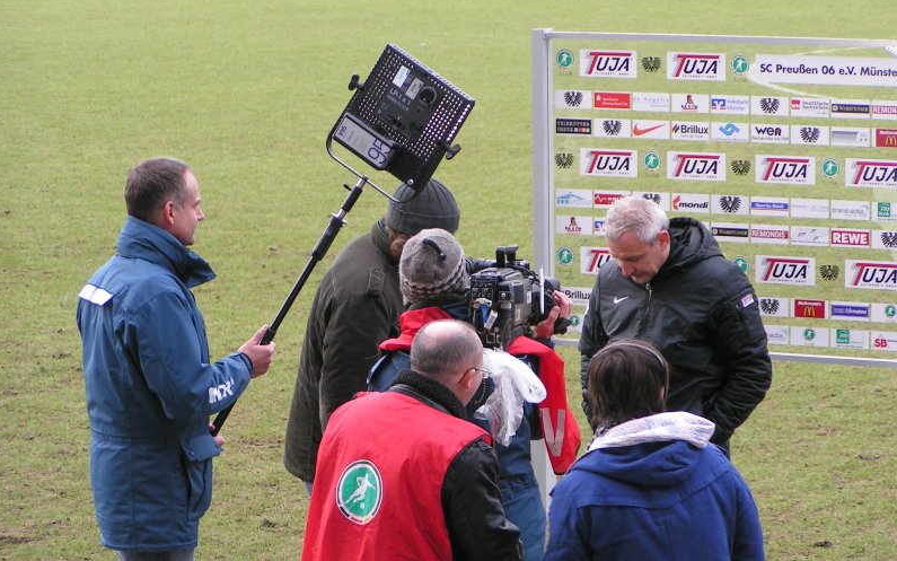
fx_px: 3912
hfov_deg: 13.1
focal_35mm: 160
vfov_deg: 8.2
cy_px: 323
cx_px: 447
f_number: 3.5
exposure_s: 1/160
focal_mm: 22.9
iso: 100
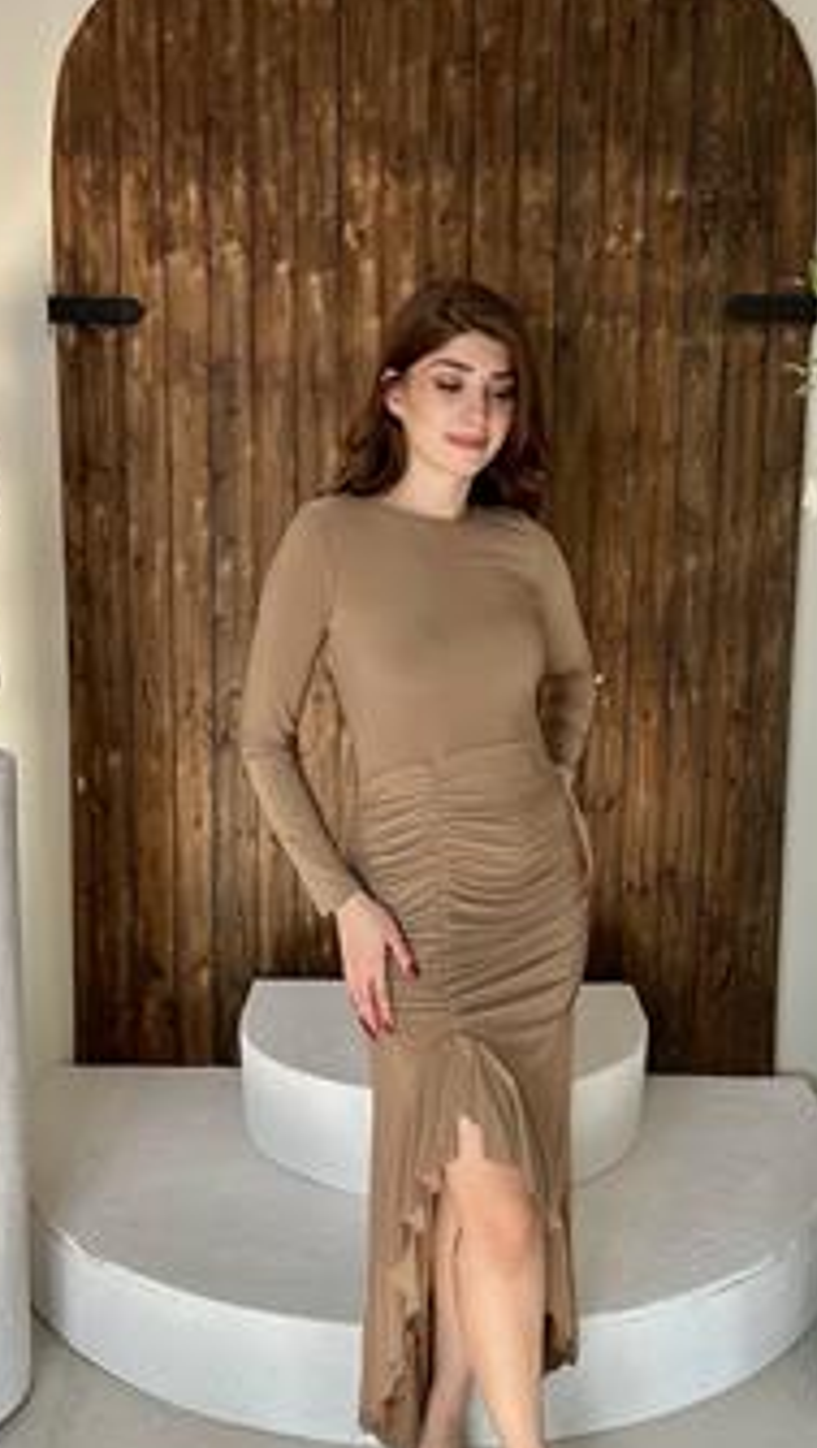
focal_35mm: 39
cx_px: 441
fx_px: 1499
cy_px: 743
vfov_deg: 51.6
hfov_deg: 30.5
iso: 25
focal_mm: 2.69
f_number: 1.9
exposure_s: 1/358
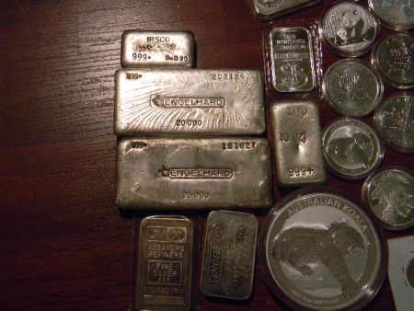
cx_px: 207
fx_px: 491
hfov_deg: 45.8
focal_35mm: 41
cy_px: 156
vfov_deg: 35.2
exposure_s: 1/20.6
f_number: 3.8
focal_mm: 7.3
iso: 400
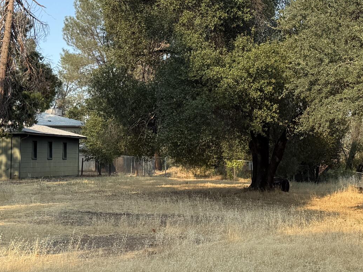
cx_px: 234
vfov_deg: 21.0
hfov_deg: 27.7
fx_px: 734
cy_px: 100
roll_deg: -0.7
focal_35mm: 70
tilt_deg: +4.5
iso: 80
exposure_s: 1/2299
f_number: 1.78
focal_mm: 6.76
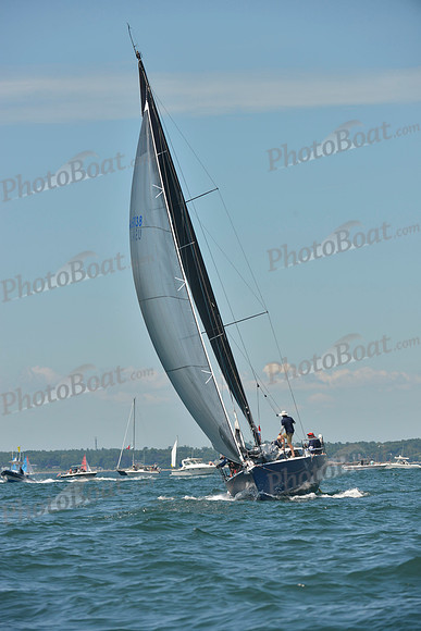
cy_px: 316
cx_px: 210
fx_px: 3506
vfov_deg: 10.3
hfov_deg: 6.9
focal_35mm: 200
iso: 280
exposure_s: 1/1250
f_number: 7.1
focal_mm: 200
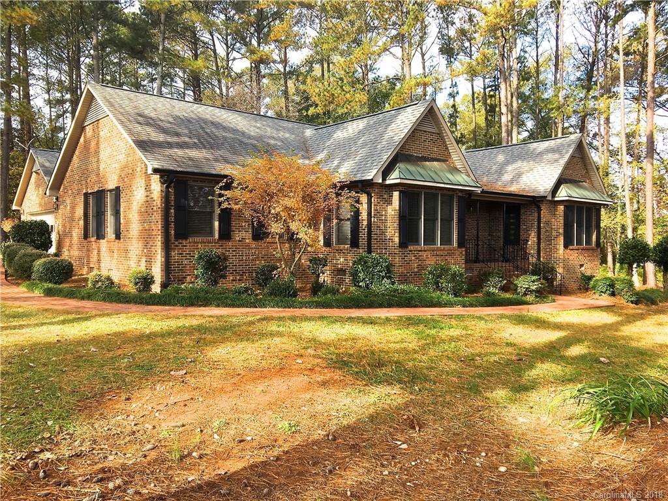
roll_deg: -0.1
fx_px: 560
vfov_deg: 48.2
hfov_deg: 61.7
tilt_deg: -1.6
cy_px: 250
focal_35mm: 29
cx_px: 334
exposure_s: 1/297
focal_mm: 4.15
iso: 25
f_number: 2.2
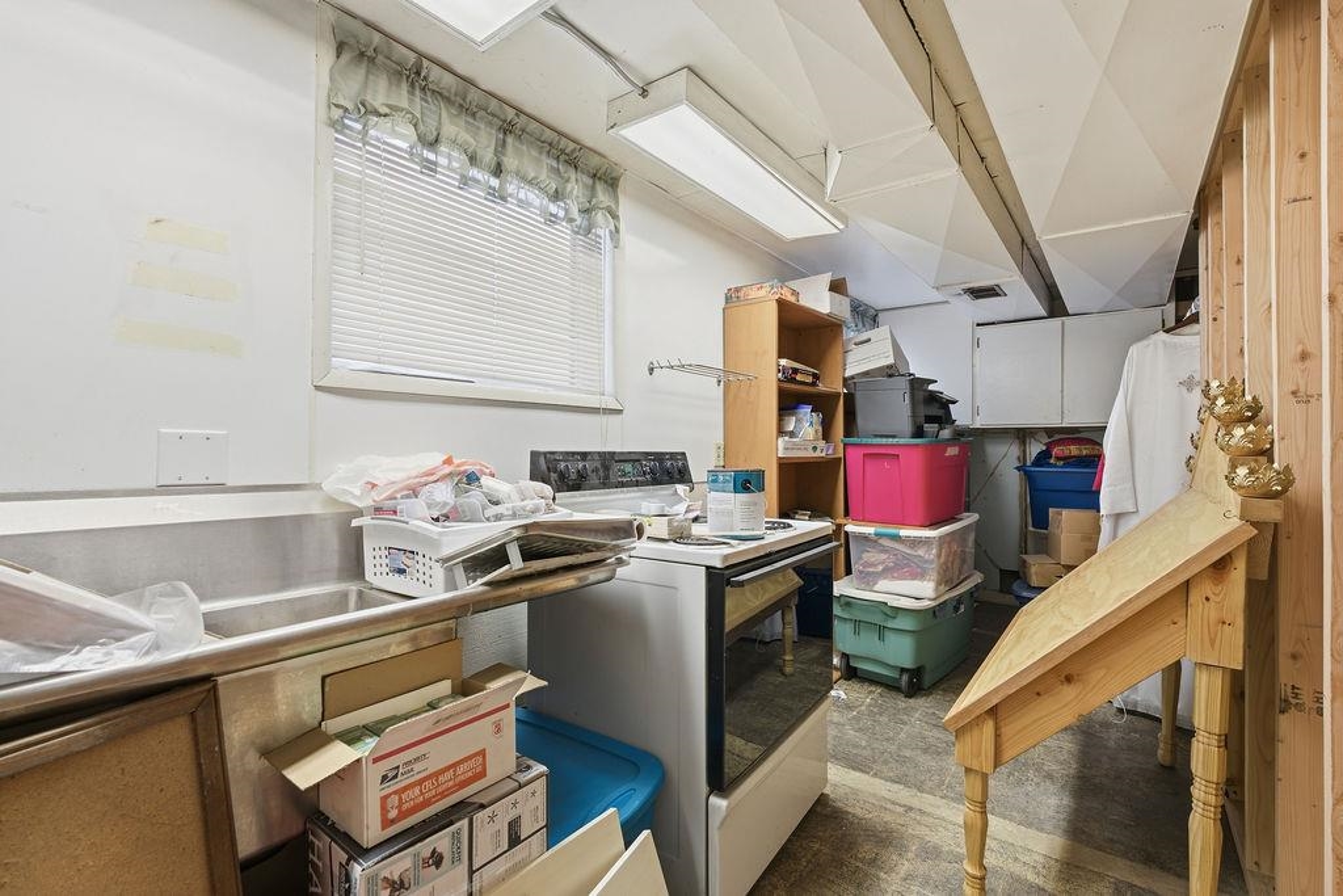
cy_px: 448
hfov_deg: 96.7
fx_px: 597
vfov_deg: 73.8
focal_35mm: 16
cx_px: 672
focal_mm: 16
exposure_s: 1/15
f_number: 8
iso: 100
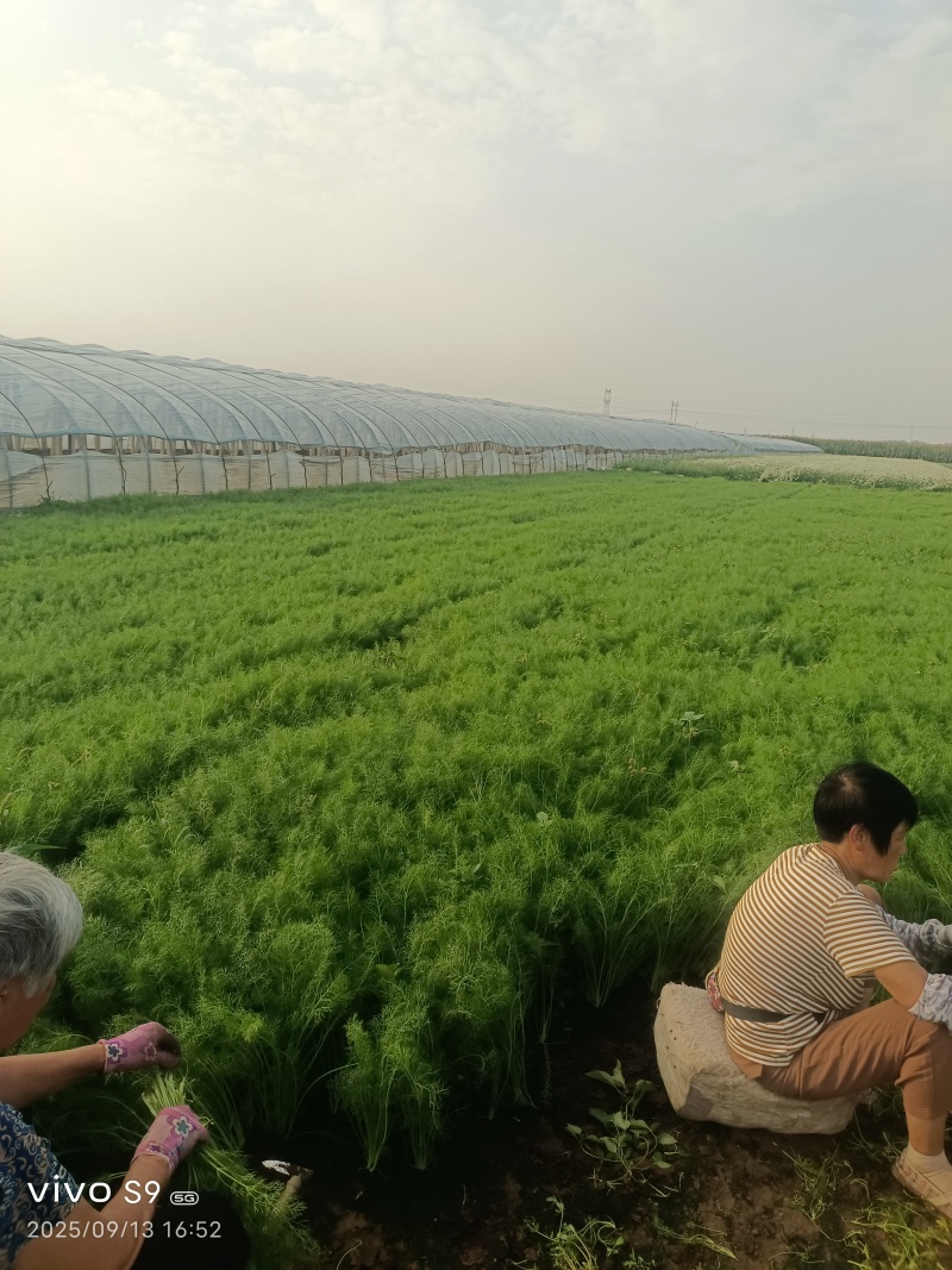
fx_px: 917
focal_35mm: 25
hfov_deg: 54.9
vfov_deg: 69.4
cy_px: 635
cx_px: 476
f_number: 1.79
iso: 100
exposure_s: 1/467
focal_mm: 4.71
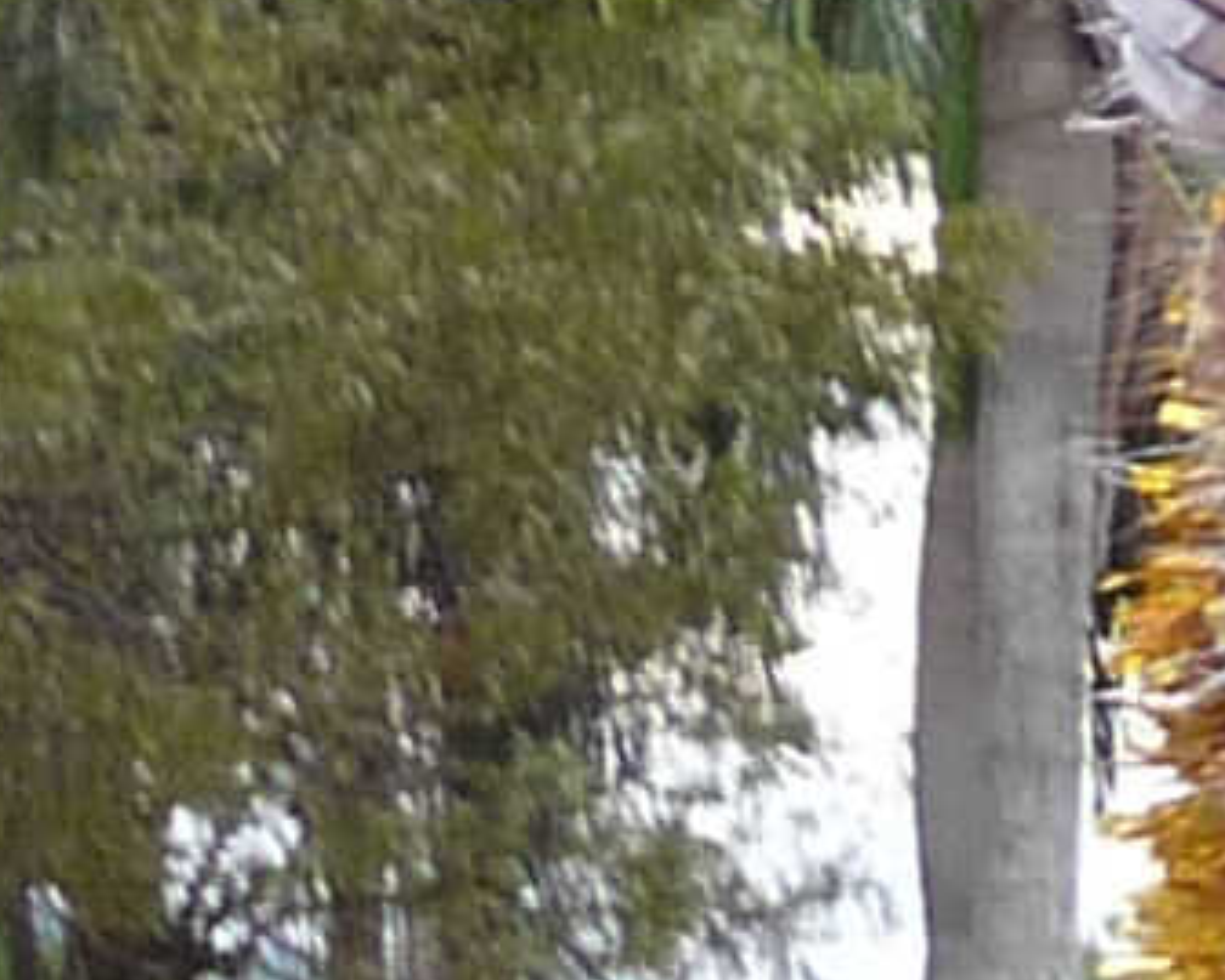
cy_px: 587
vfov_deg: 5.0
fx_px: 11315
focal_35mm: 312
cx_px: 4437
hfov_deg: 5.6
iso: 100
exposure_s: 1/60
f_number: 3
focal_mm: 5.3
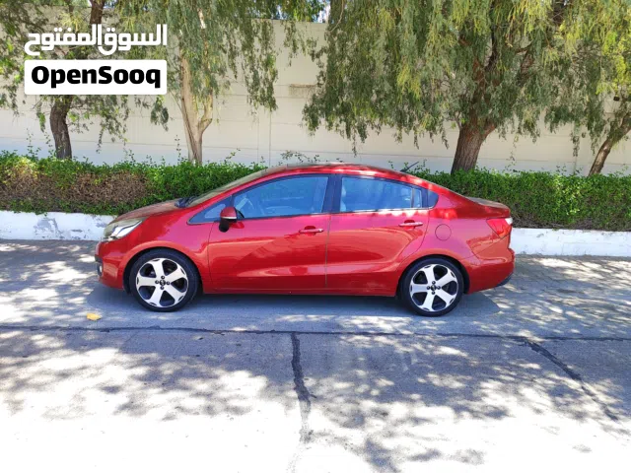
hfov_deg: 71.6
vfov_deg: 56.8
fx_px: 437
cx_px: 316
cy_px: 236
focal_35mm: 24
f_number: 1.89
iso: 50
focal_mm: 5.89
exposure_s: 1/104
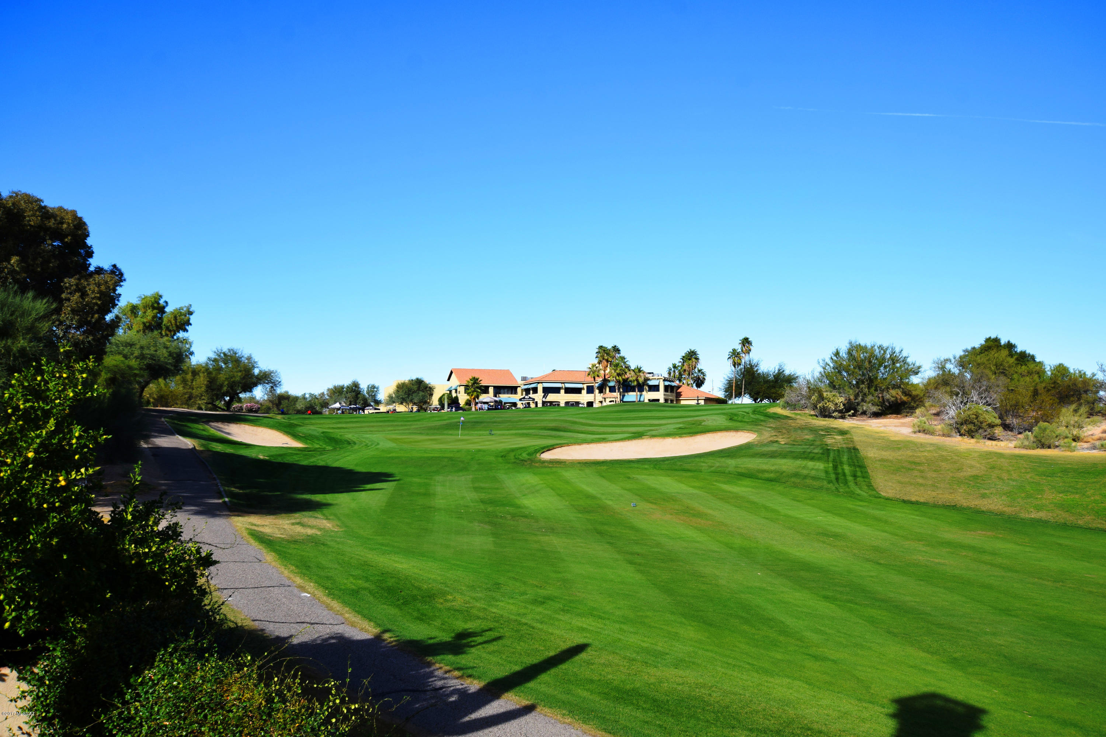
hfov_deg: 61.9
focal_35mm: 30
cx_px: 553
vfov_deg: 43.6
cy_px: 368
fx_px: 922
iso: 200
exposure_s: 1/320
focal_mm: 20
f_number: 9
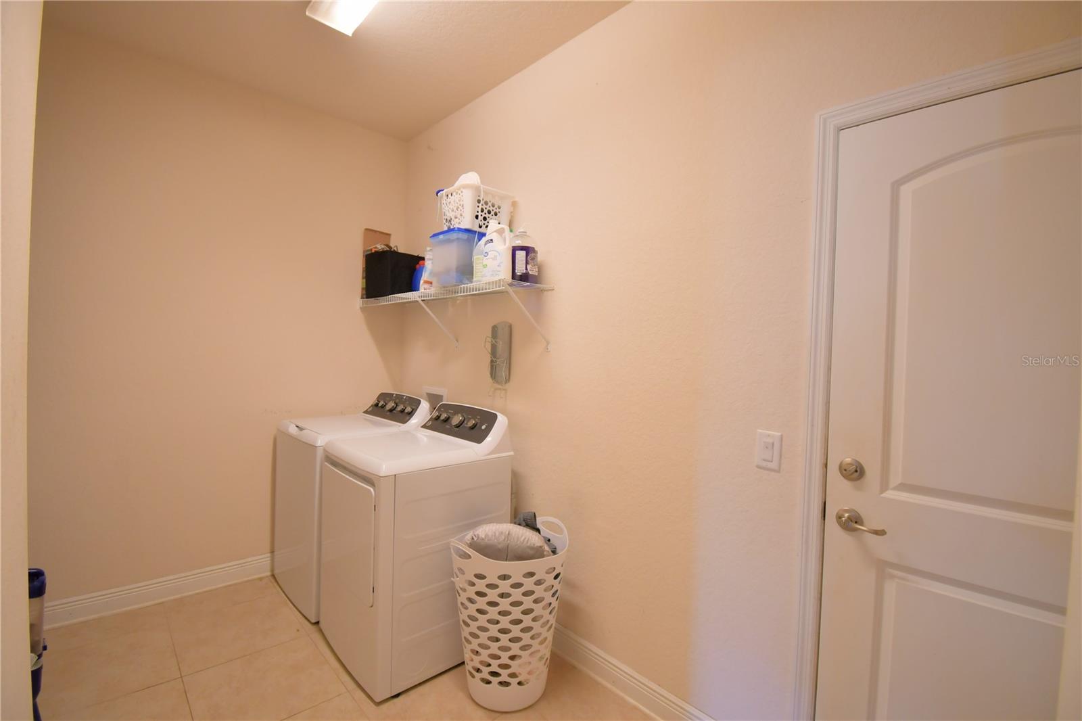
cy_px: 360
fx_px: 451
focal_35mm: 15
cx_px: 541
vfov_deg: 77.3
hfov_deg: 100.4
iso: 400
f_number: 4.5
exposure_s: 1/30
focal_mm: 10
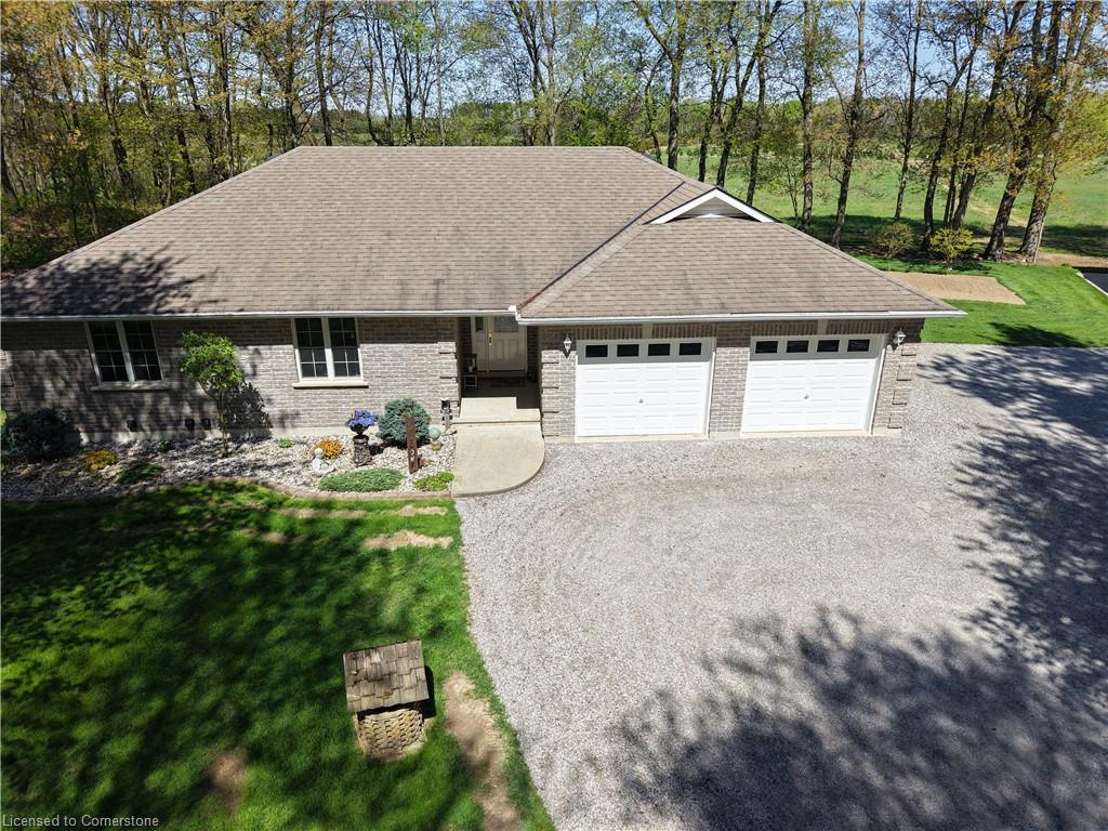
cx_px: 554
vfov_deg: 56.8
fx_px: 768
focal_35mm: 24
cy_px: 416
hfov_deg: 71.6
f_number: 1.8
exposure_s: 1/4000
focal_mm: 8.67
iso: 220
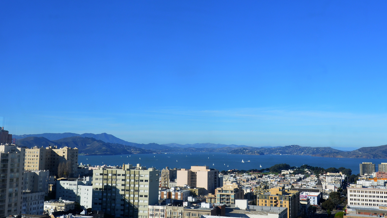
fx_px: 441
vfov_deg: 27.7
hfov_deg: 47.3
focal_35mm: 43
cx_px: 204
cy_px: 96
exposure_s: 1/400
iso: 320
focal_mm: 24
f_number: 10
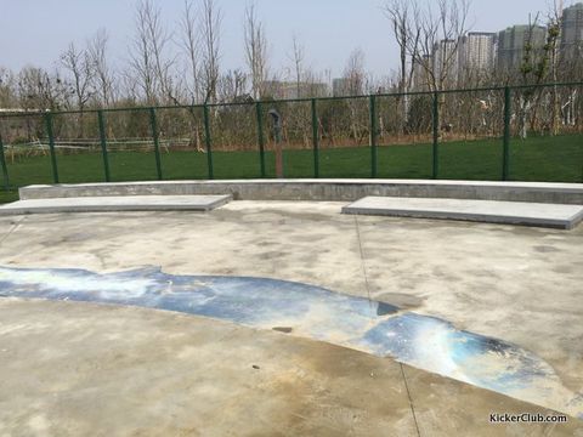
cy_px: 218
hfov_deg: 61.7
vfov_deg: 48.2
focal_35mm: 29
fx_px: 488
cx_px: 292
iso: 32
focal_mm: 4.15
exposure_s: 1/2825
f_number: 2.2
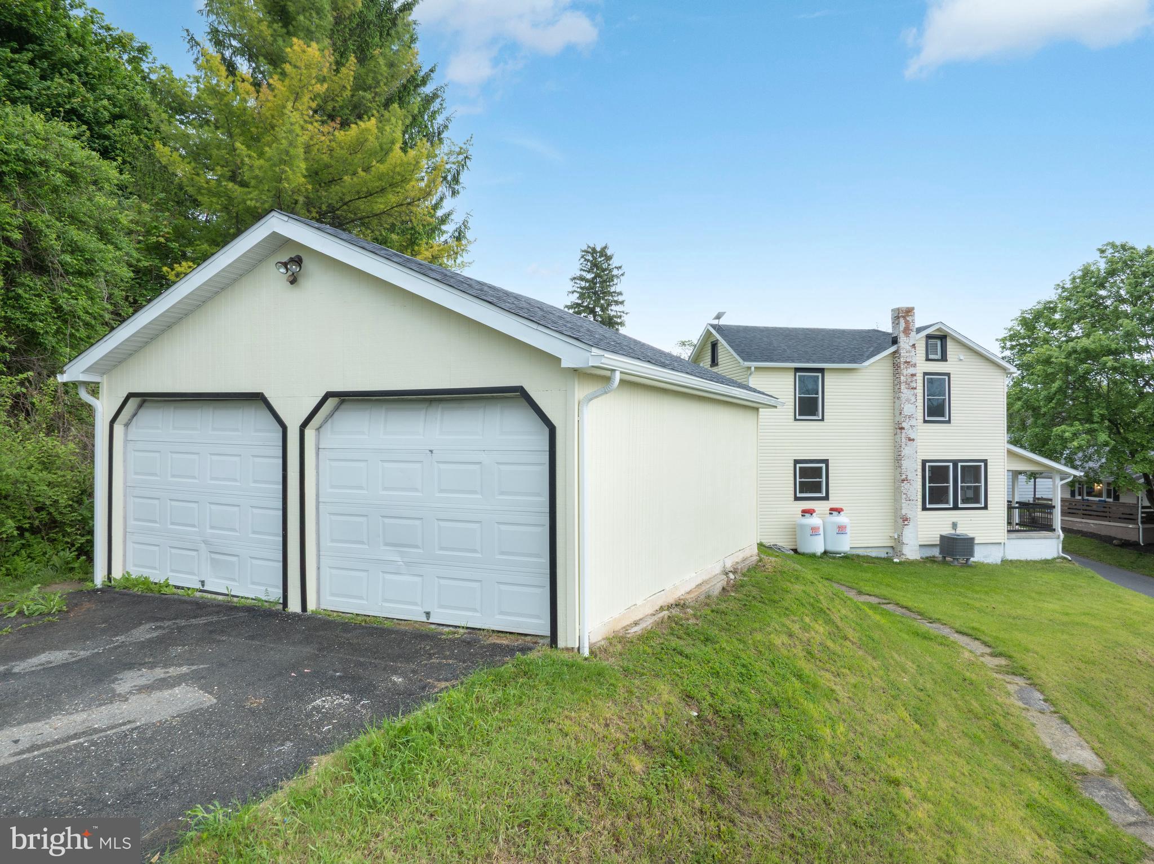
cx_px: 577
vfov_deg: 56.8
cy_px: 432
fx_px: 800
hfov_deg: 71.6
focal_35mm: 24
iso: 100
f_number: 7.1
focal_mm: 12.29
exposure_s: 1/30
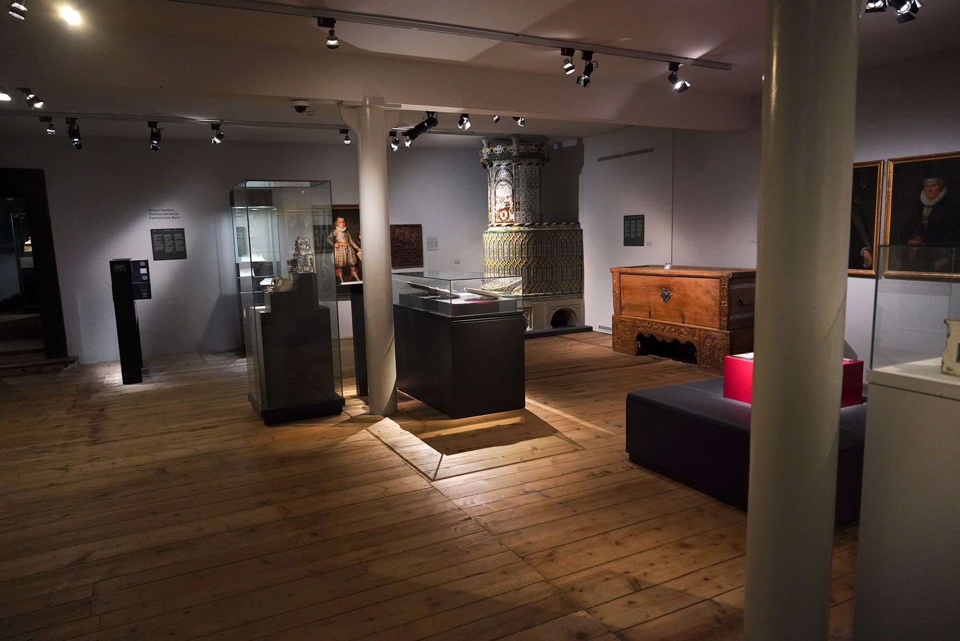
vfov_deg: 53.1
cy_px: 320
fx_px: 640
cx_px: 480
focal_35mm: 24
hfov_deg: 73.7
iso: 3200
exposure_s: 1/80
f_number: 3.2
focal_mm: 24
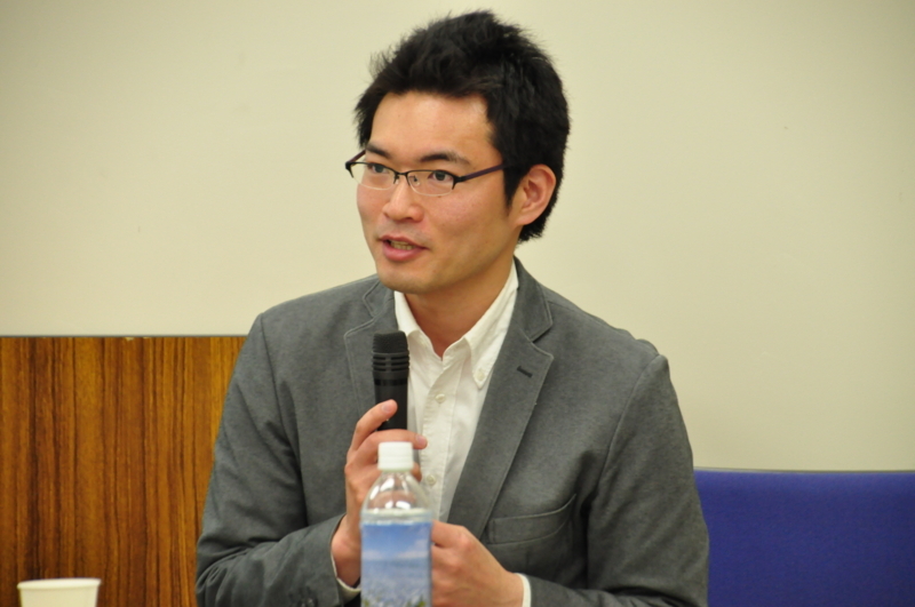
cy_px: 304
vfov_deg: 5.9
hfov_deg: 8.9
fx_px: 5901
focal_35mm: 232
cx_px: 458
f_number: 6
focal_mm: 155
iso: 1600
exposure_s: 1/80
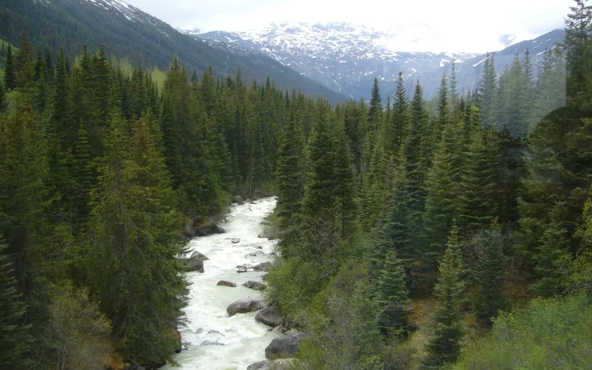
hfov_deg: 51.5
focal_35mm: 38
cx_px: 303
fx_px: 613
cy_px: 175
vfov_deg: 33.6
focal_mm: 5.8
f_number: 2.8
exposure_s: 1/250
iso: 80
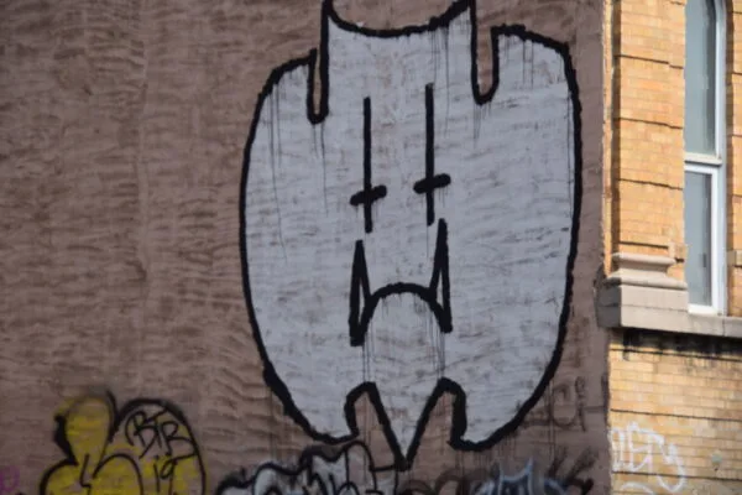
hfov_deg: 10.2
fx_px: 4173
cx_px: 371
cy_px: 248
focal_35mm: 202
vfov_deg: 6.8
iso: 200
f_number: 6.3
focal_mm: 135
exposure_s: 1/640
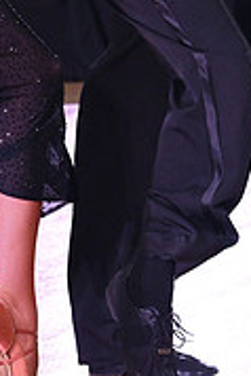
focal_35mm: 310
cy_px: -152
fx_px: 3236
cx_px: -22
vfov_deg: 6.6
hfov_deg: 4.4
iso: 5000
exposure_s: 1/320
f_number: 5.6
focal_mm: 95
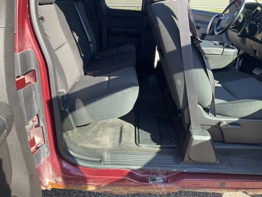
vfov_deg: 48.2
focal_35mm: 29
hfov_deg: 61.7
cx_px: 131
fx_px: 219
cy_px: 98
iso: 20
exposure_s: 1/140
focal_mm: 3
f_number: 1.8
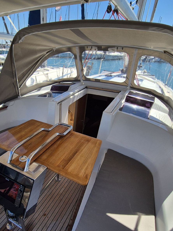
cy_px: 139
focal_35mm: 21
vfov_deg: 78.0
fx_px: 140
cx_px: 56
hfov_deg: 61.7
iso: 50
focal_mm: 2.2
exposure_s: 1/2408
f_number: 2.2
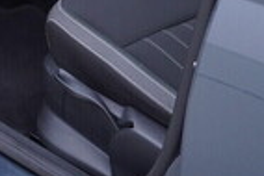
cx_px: -188
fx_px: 1020
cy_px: -110
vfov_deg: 9.5
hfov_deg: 13.5
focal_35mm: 139
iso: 125
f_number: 3.2
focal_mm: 24
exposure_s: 1/50
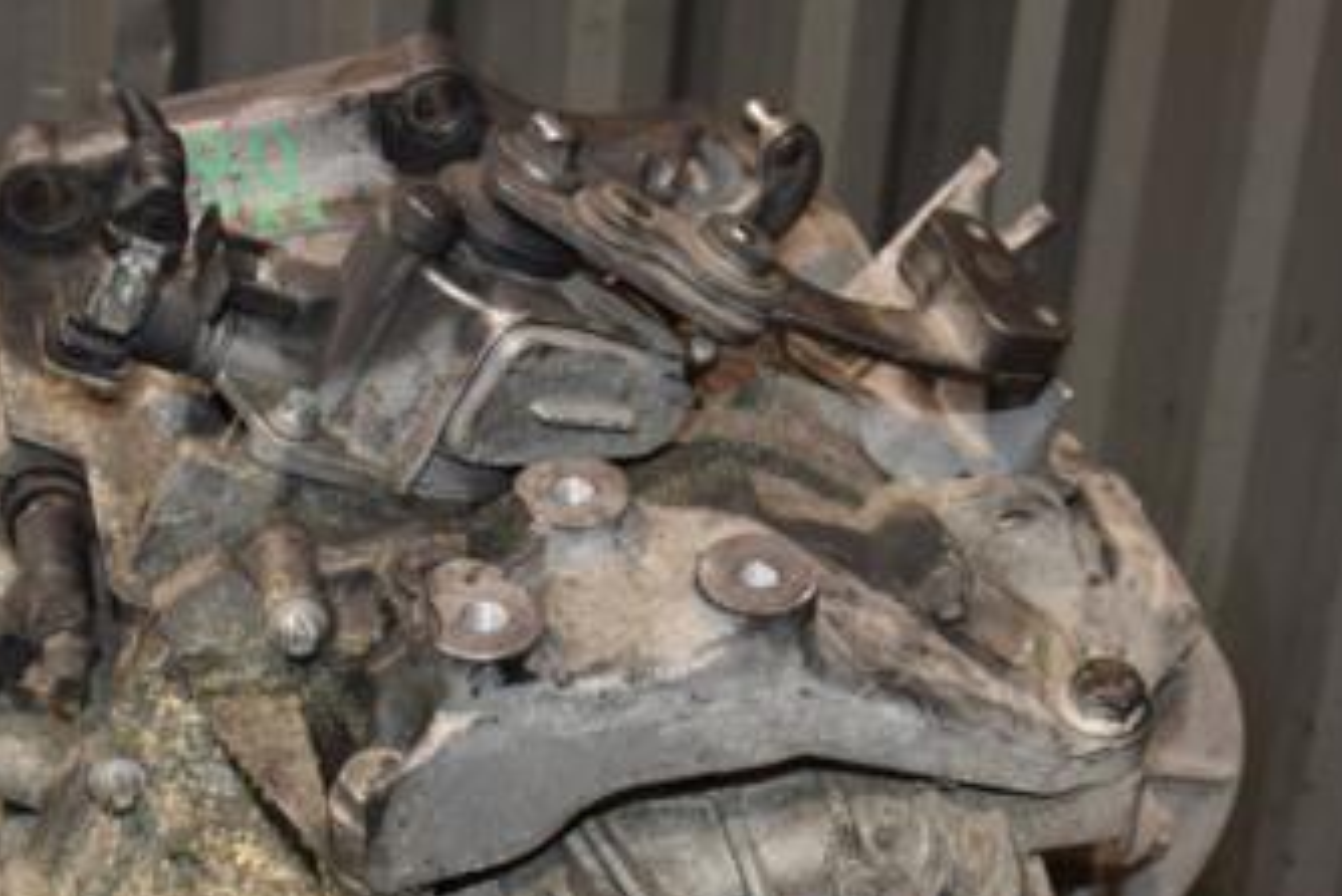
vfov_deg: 19.3
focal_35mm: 70
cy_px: 731
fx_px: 2610
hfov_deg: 28.8
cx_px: 546
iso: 800
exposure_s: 1/60
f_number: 5
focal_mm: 26
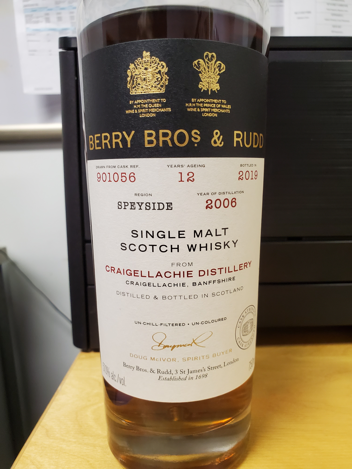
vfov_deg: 67.3
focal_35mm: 26
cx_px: 176
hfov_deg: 53.1
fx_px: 353
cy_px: 234
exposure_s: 1/39
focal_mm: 4.3
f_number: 2.4
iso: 320
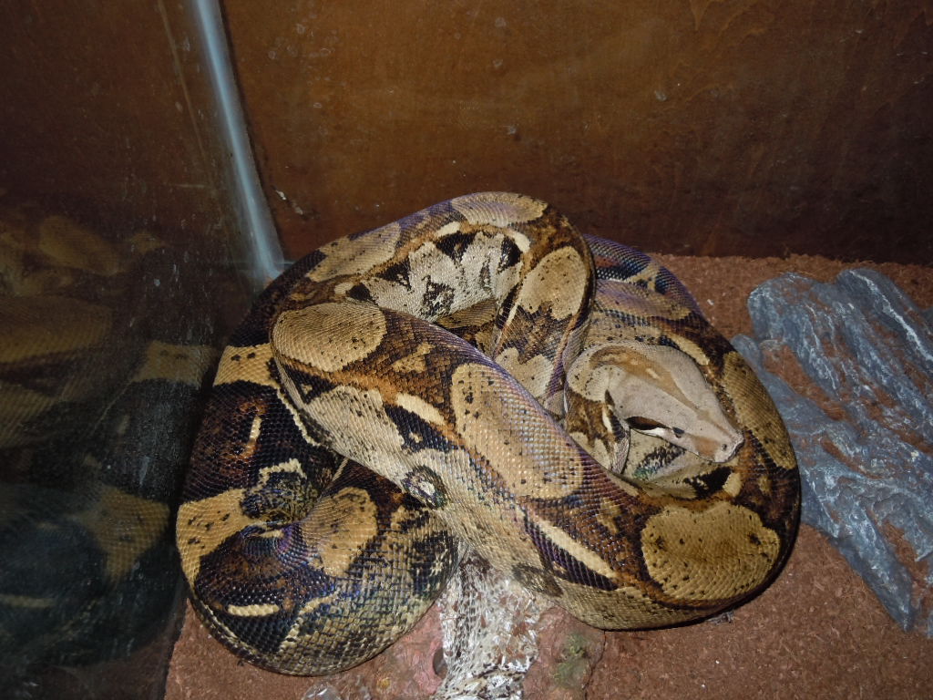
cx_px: 466
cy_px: 350
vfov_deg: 42.9
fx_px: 889
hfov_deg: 55.4
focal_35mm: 33
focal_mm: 5.9
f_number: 4
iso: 200
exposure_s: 1/30
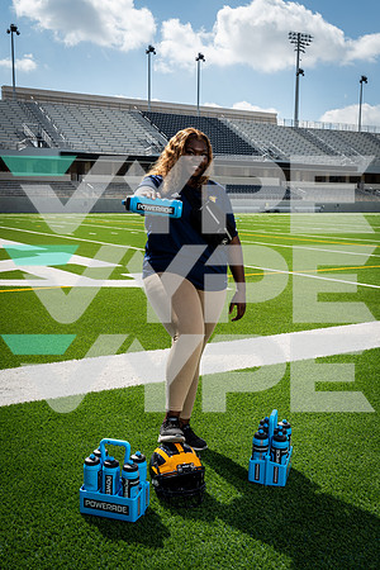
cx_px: 190
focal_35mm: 39
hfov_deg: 34.2
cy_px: 285
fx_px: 617
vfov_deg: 49.6
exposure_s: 1/250
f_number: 8
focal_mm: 39
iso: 125
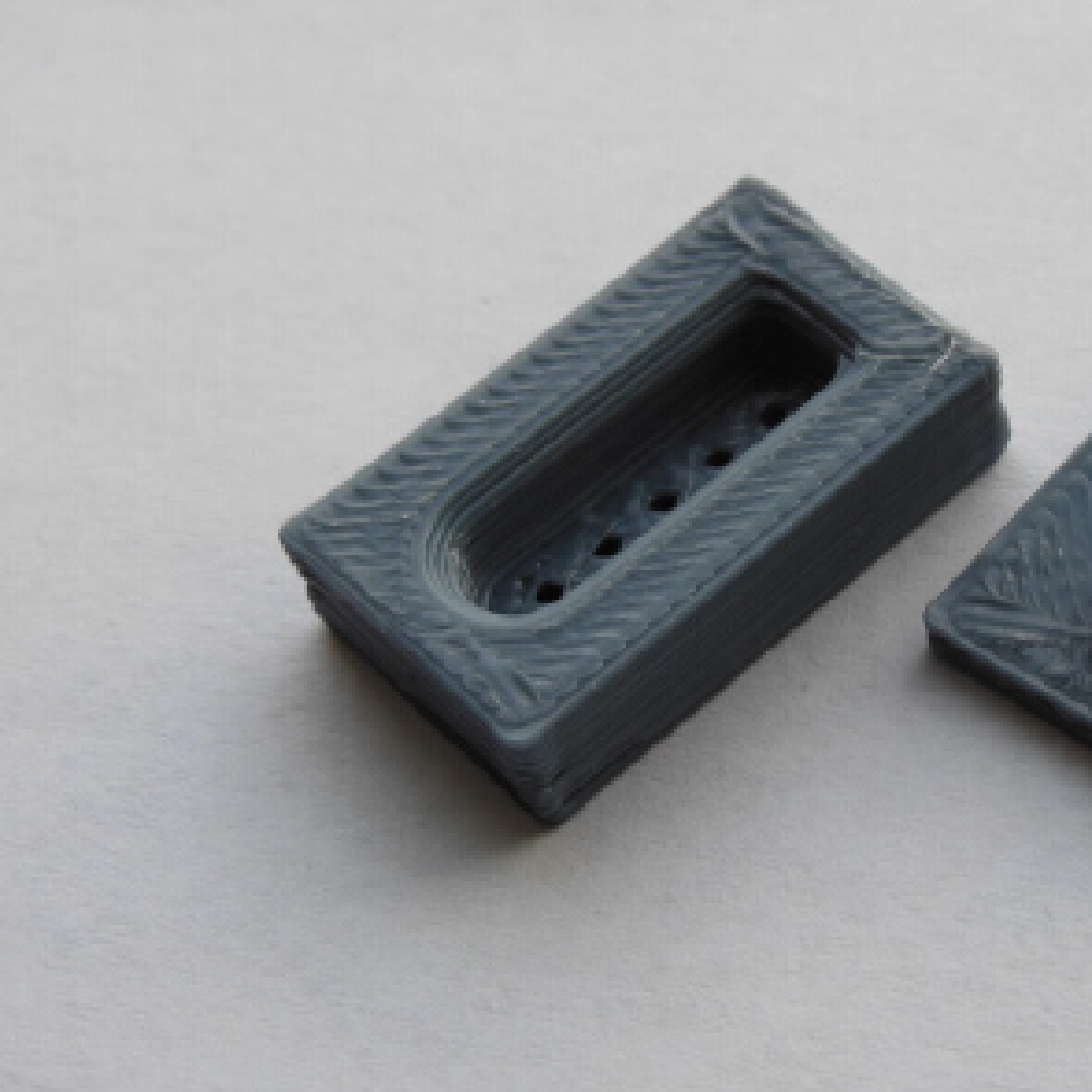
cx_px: 961
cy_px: 522
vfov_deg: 20.9
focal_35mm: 83
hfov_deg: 20.5
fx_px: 2962
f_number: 4.7
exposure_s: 1/40
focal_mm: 9.3
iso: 125
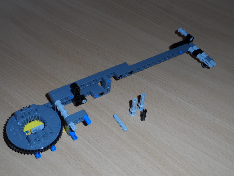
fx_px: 297
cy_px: 90
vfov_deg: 32.9
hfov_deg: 42.9
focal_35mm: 44
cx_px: 112
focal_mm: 6.8
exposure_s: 1/15
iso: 100
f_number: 7.4
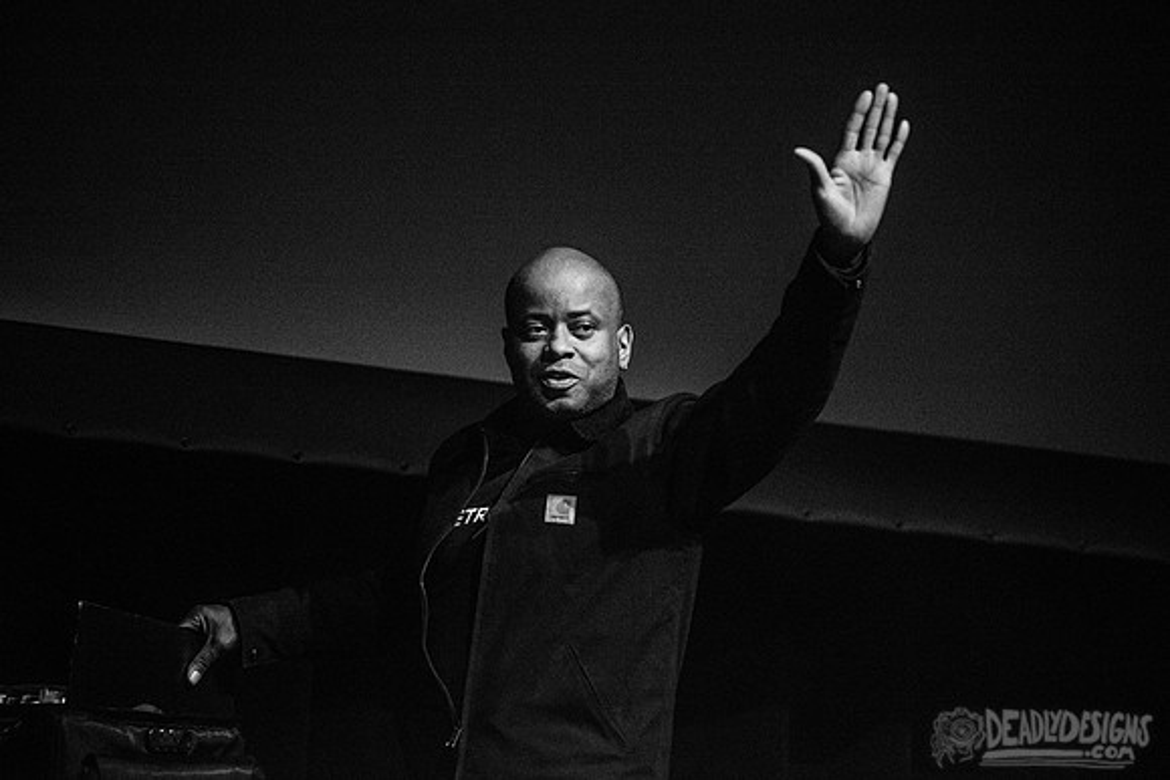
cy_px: 390
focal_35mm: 200
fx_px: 6501
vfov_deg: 6.9
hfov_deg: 10.3
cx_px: 585
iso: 3200
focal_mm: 200
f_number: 3.2
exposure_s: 1/160
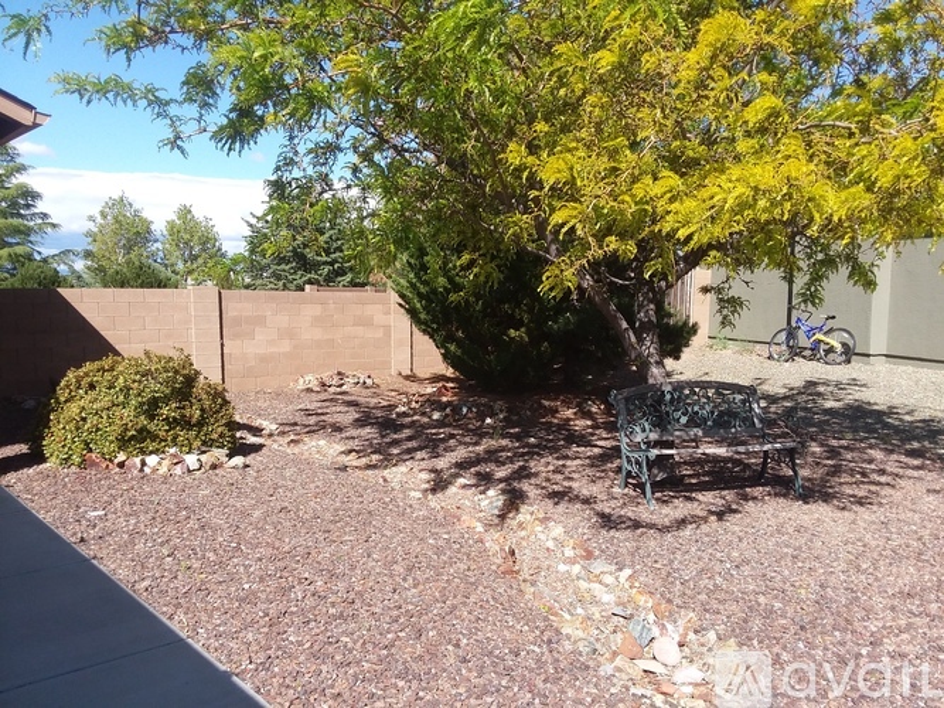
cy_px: 354
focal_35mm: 27
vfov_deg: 51.3
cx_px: 472
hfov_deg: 65.3
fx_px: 736
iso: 50
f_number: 1.9
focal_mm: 2.91
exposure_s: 1/939
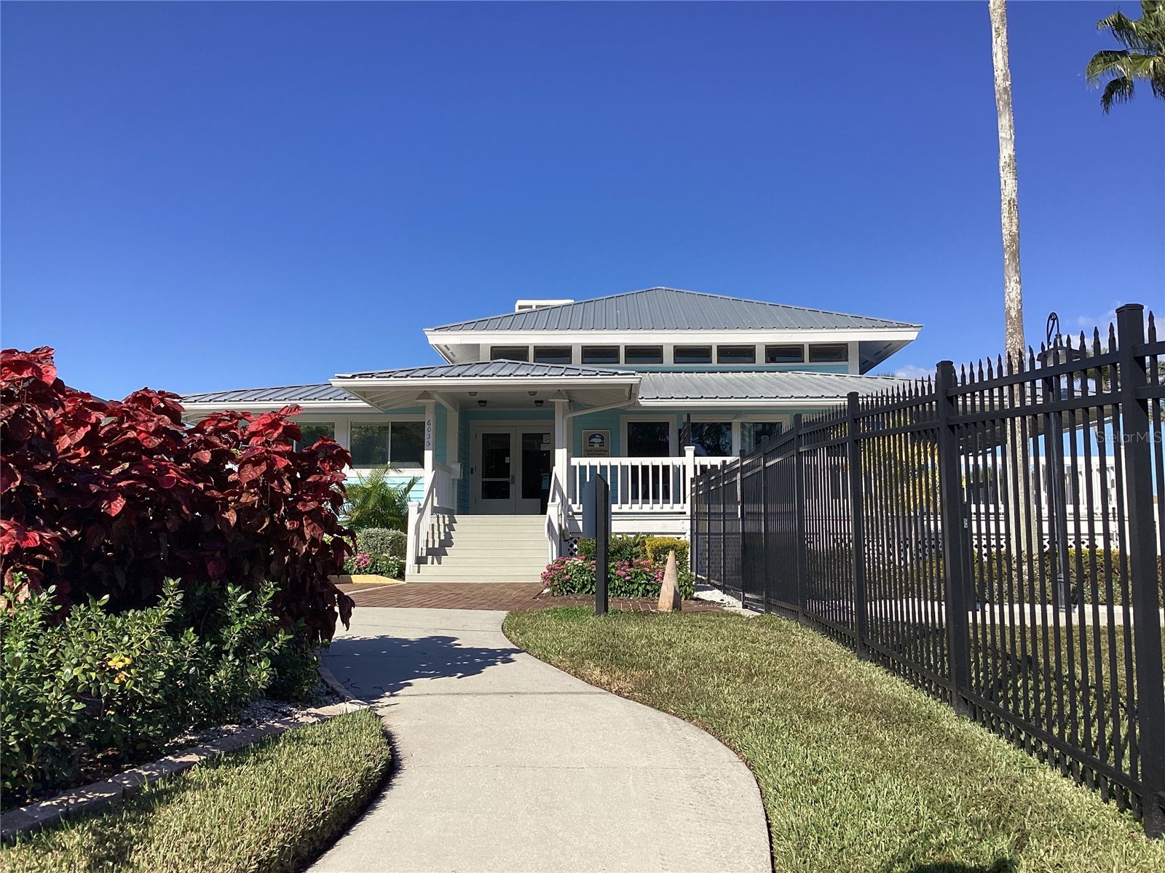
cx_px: 582
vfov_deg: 45.4
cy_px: 436
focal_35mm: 31
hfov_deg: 58.4
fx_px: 1043
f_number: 2.4
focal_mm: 3.3
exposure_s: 1/1664
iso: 25
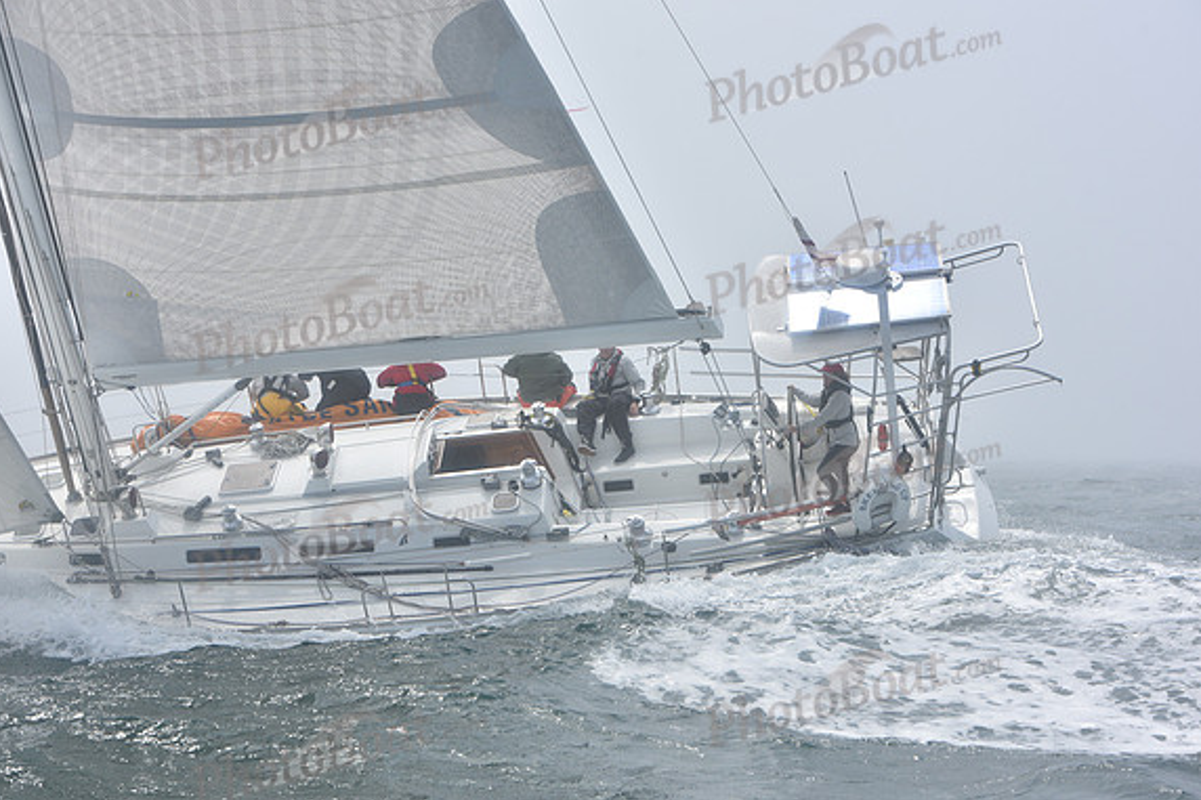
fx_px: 2368
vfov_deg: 19.2
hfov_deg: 28.5
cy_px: 400
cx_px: 598
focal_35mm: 71
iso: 320
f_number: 10
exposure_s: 1/800
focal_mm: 70
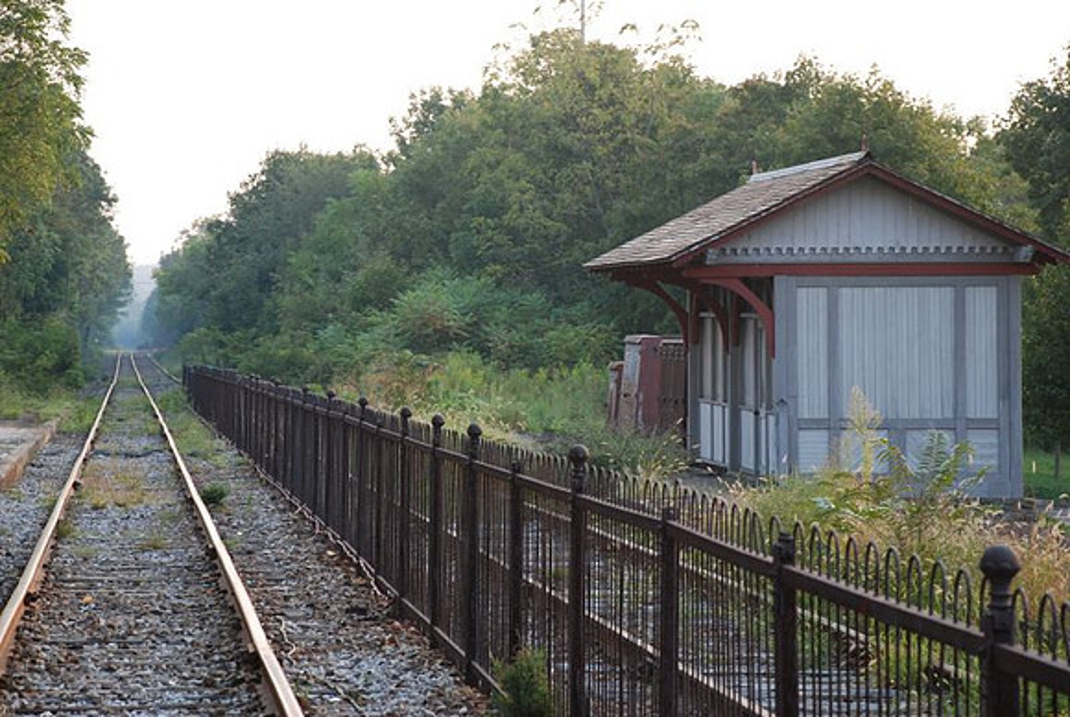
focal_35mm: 128
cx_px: 535
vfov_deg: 10.8
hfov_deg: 16.0
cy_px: 358
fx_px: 3796
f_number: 5.6
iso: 320
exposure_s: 1/125
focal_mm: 85
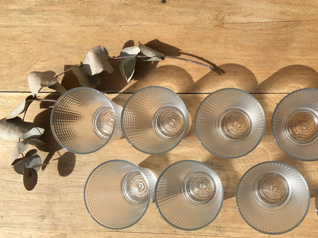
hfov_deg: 46.0
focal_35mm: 40
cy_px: 129
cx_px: 215
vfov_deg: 35.9
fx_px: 367
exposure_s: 1/2024
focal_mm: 4.15
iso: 25
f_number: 2.2
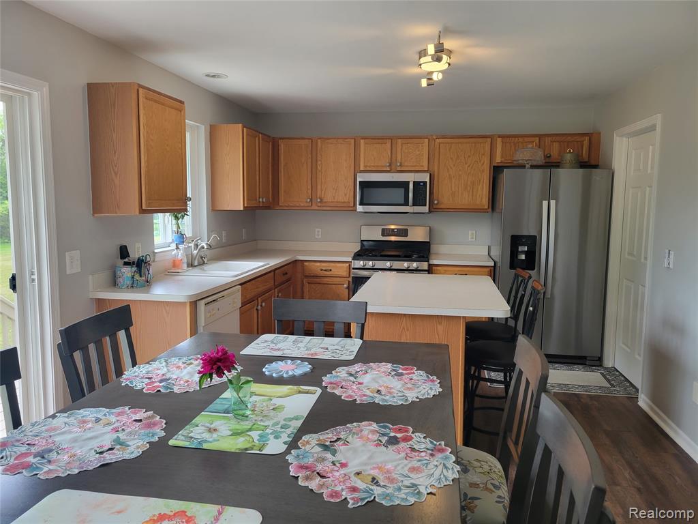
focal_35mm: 26
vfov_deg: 53.1
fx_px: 524
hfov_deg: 67.3
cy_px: 262
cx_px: 349
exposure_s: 1/120
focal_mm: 5.4
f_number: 1.8
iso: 80
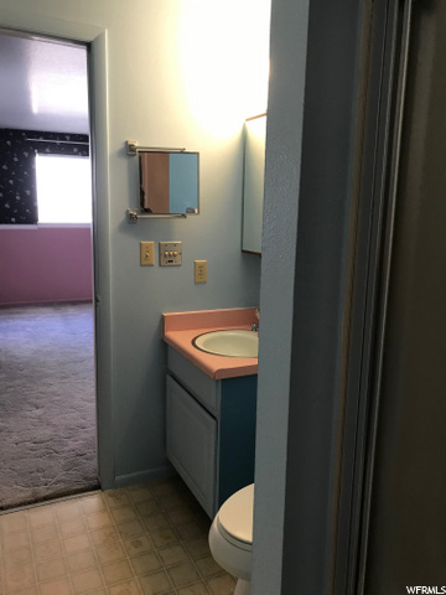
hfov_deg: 49.7
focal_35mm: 28
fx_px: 481
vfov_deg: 63.4
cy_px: 298
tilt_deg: -9.1
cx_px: 223
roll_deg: -1.6
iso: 50
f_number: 1.8
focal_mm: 3.99
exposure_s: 1/15
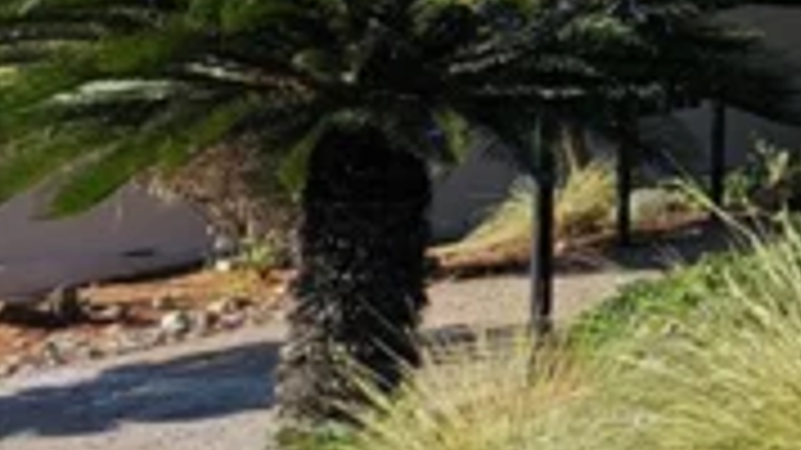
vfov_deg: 9.7
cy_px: -320
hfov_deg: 14.5
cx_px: 1672
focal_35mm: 119
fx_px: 2527
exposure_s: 1/1212
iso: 40
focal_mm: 5.4
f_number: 1.8
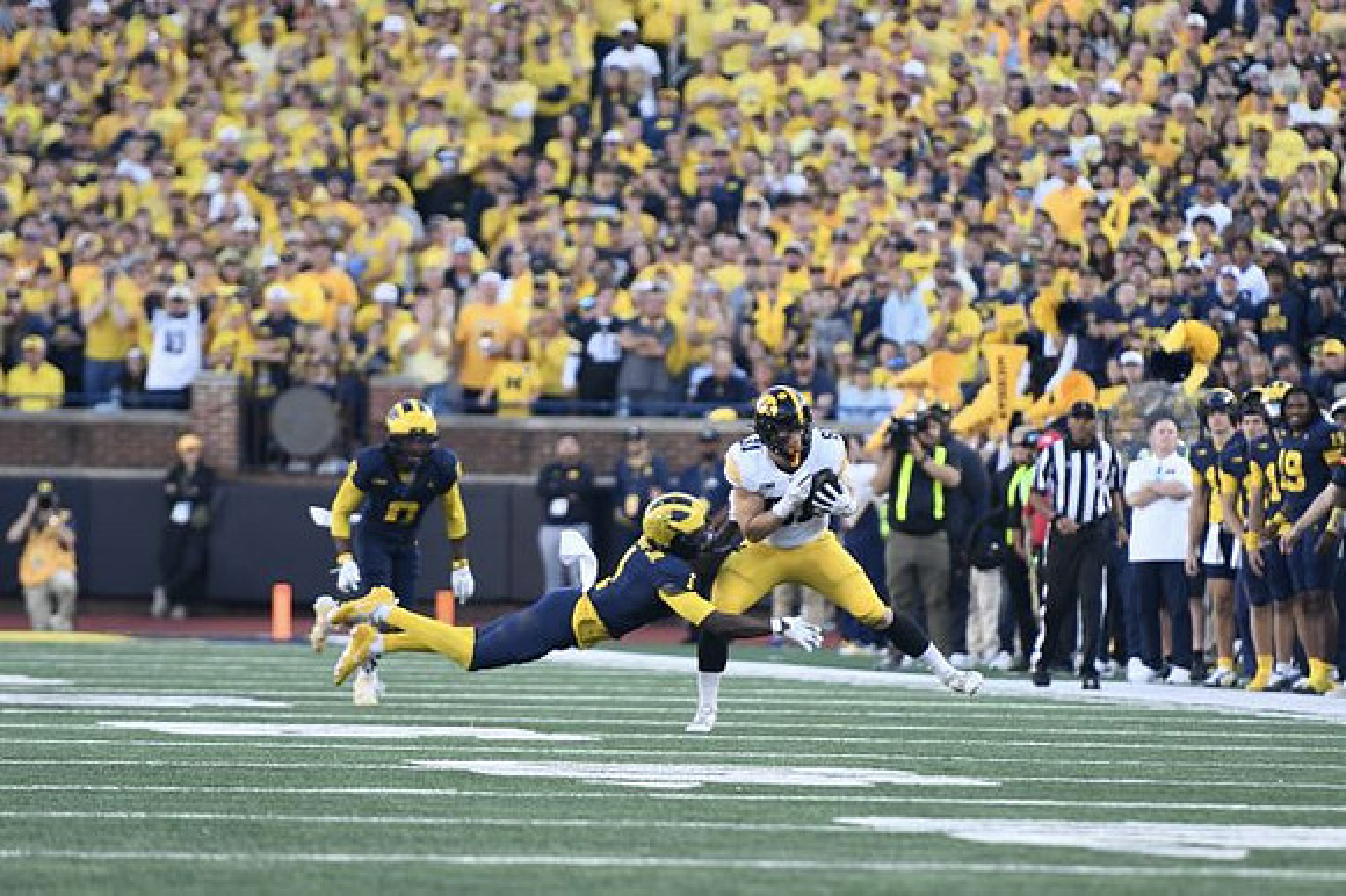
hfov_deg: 6.9
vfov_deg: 4.6
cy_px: 448
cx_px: 673
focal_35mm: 300
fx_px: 11210
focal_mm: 200
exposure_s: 1/1000
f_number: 2.8
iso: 800
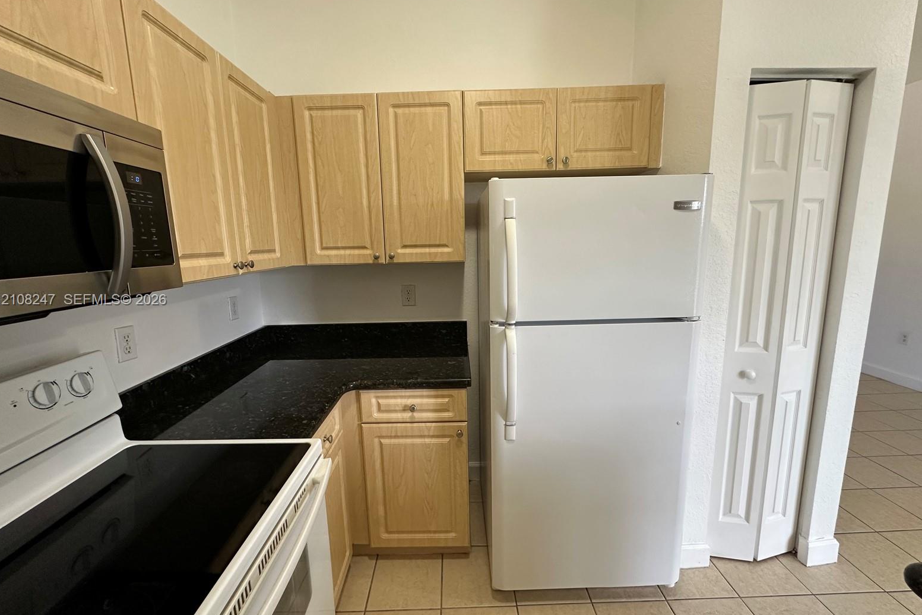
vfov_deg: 77.3
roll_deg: +1.6
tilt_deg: -9.8
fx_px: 384
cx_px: 457
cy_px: 301
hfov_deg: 100.4
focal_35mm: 15
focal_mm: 2.22
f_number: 2.2
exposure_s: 1/60
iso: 160
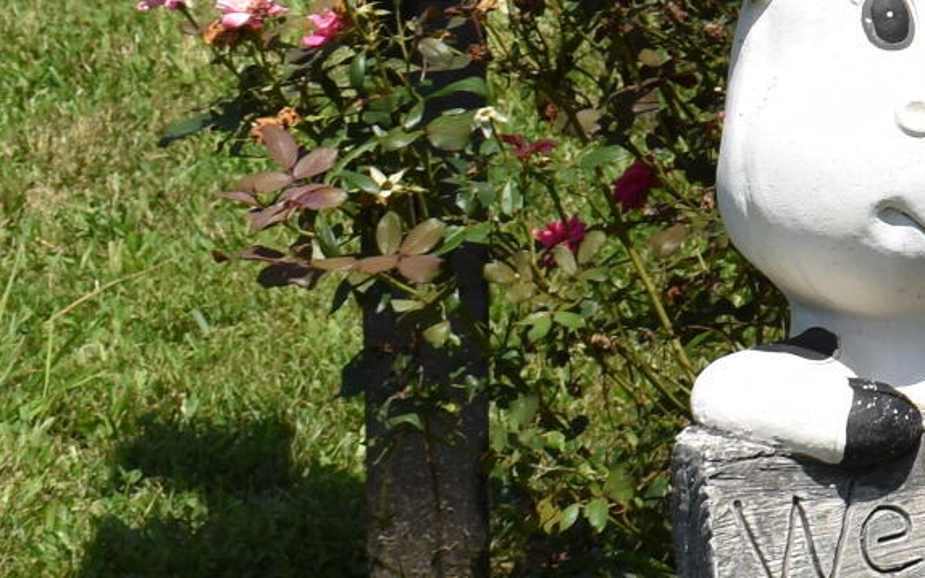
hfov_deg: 9.3
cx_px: 1999
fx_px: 5243
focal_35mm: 208
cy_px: -236
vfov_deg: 6.2
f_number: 9
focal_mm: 26
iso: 100
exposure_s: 1/320
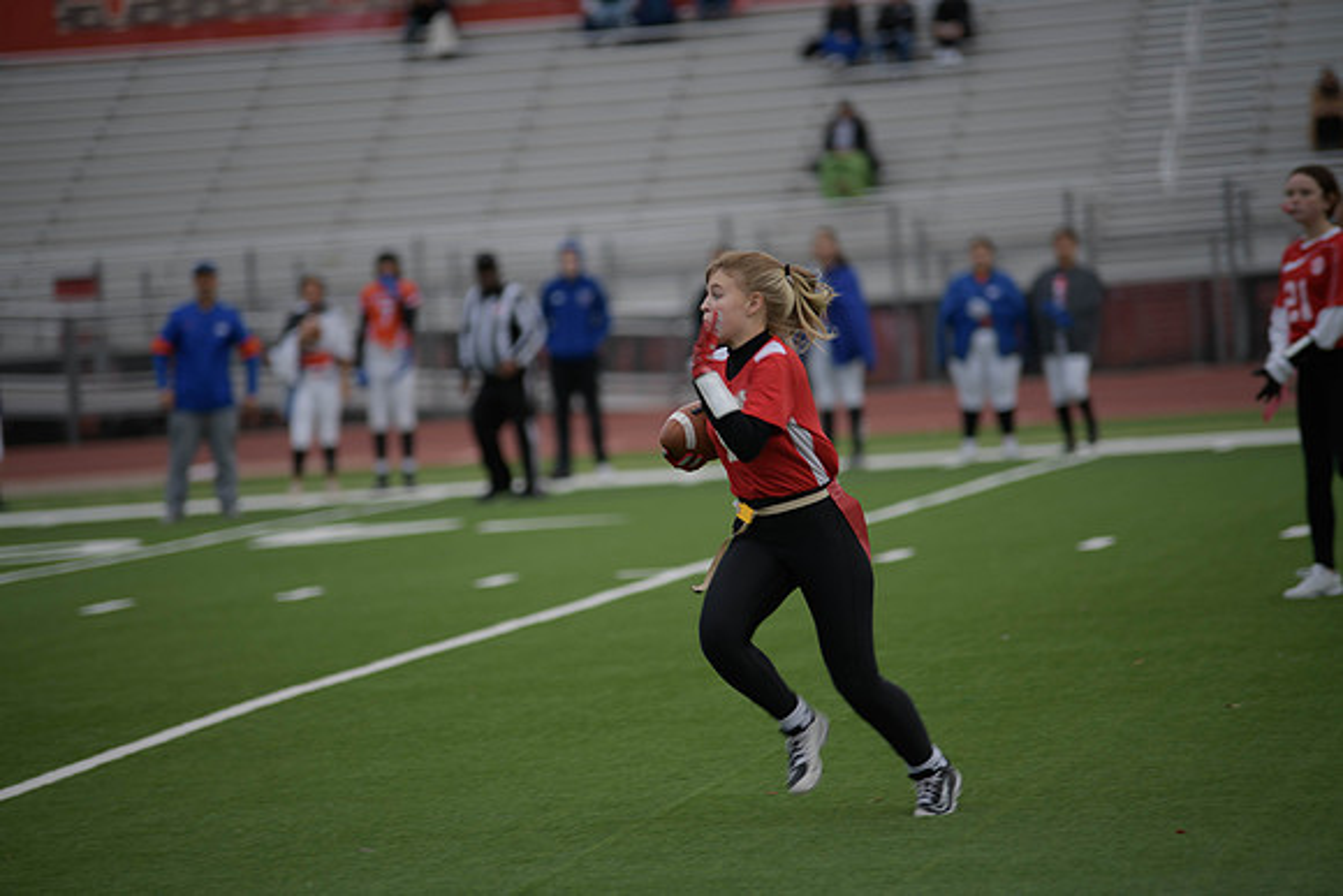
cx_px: 672
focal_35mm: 175
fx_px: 6530
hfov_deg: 11.7
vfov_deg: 7.9
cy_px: 448
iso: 200
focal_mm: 175
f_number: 2.8
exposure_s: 1/200
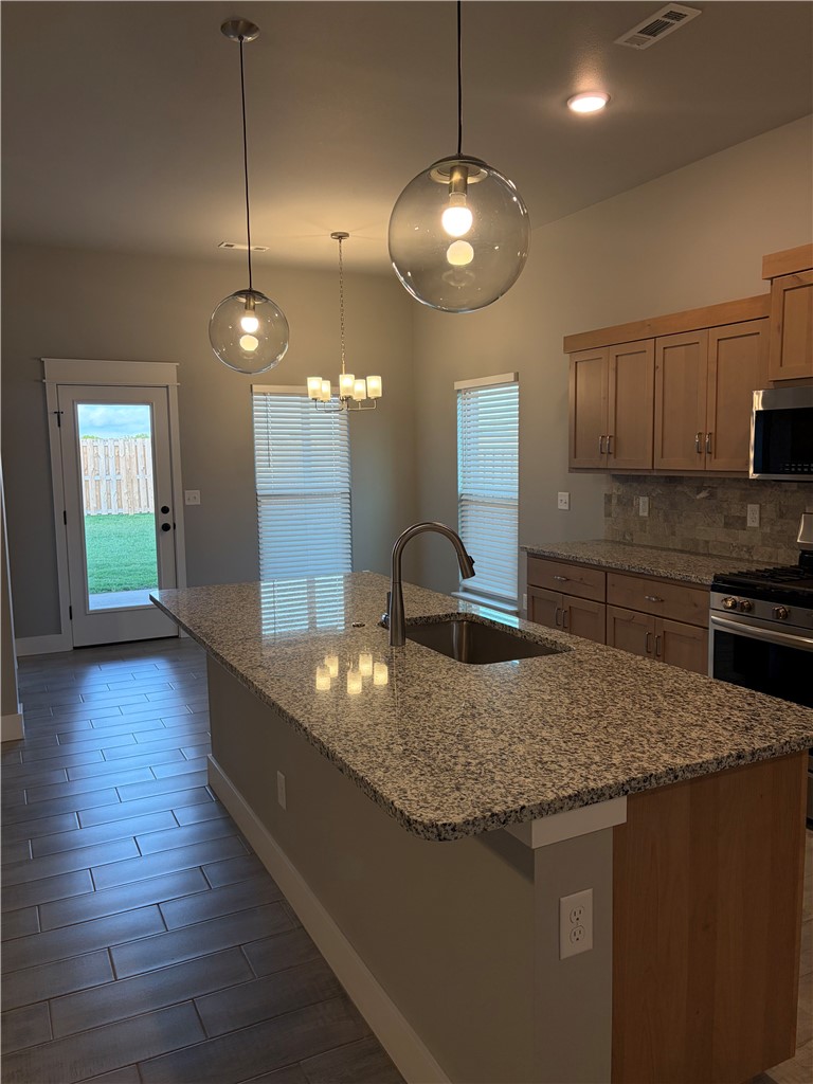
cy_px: 542
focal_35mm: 26
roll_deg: +1.0
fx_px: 814
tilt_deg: -7.1
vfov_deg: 67.3
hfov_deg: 53.1
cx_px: 406
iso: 125
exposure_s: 1/140
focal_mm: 5.96
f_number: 1.6
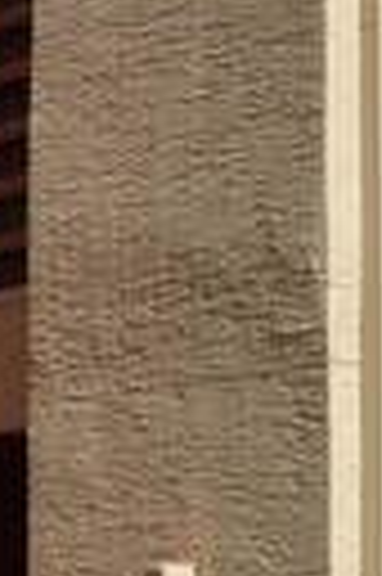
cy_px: -184
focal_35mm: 202
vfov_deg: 10.0
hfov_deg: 6.8
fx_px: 3224
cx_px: 288
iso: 100
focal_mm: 18
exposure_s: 1/320
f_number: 9
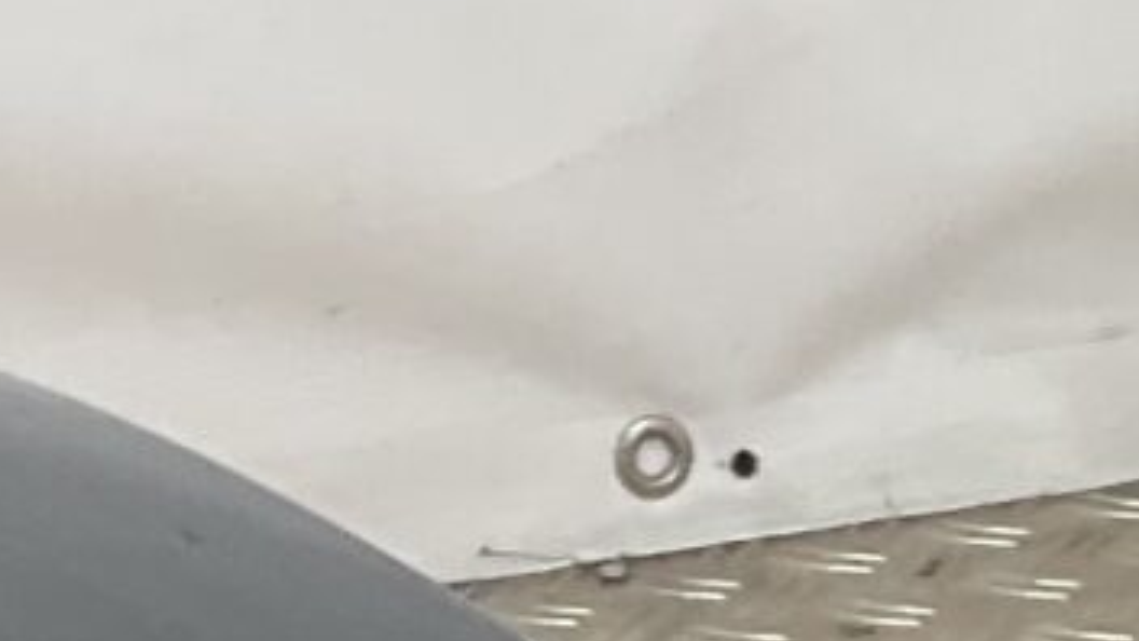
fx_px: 6946
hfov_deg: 9.3
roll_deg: +1.1
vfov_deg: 4.9
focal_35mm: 230
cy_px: 2266
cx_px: 1191
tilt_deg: -38.0
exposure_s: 1/120
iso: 32
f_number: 1.8
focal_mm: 3
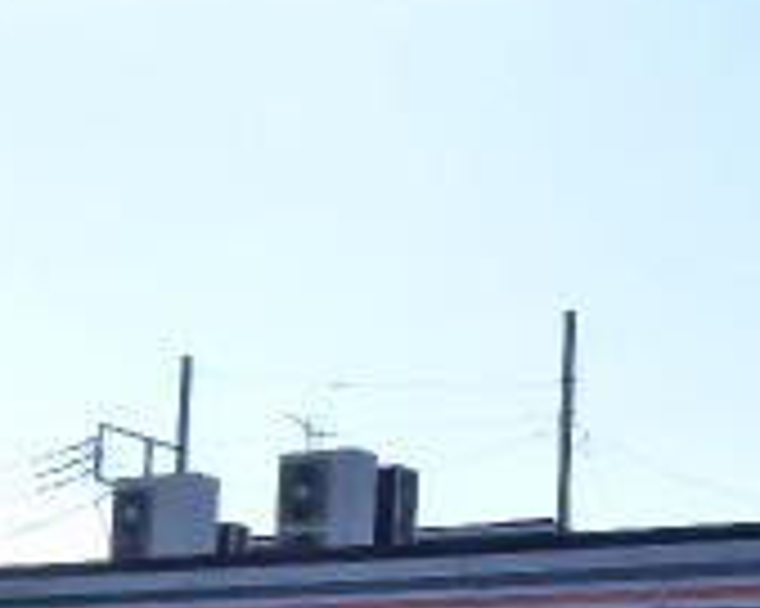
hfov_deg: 24.9
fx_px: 1664
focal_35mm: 74
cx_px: 697
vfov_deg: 19.1
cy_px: 797
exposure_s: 1/1300
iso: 160
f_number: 2.8
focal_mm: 3.64
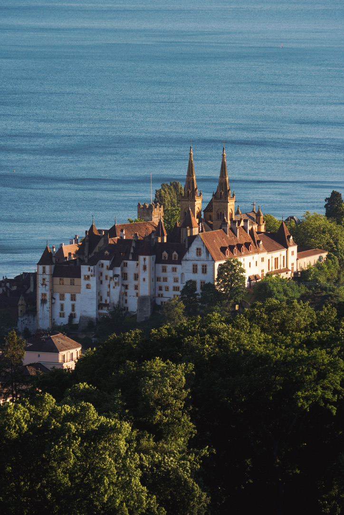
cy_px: 258
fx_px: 4020
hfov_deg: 4.9
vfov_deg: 7.3
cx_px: 172
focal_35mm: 280
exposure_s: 1/320
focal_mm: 187
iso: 125
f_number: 6.3
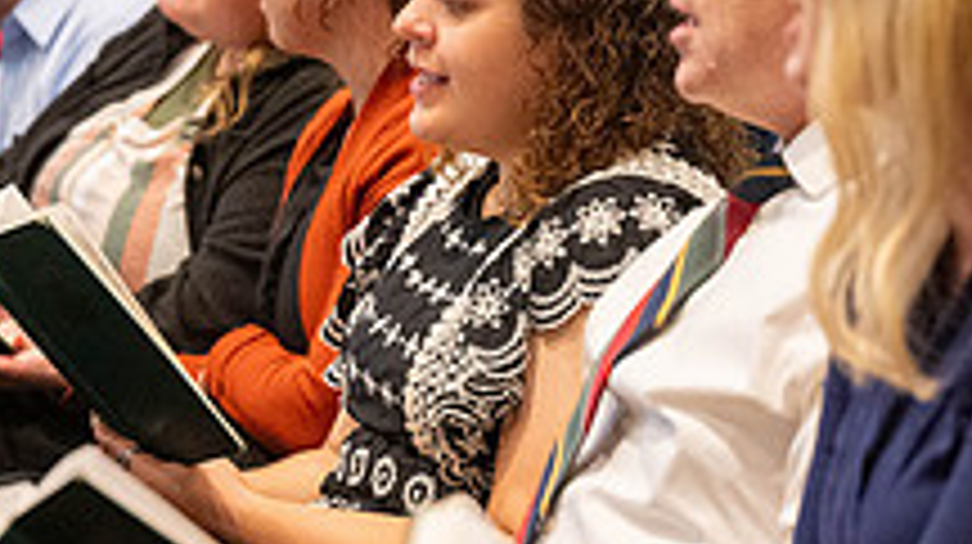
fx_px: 6025
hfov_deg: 9.2
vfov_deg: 5.2
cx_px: 126
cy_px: 285
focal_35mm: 234
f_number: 2.8
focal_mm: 83
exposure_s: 1/200
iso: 5000
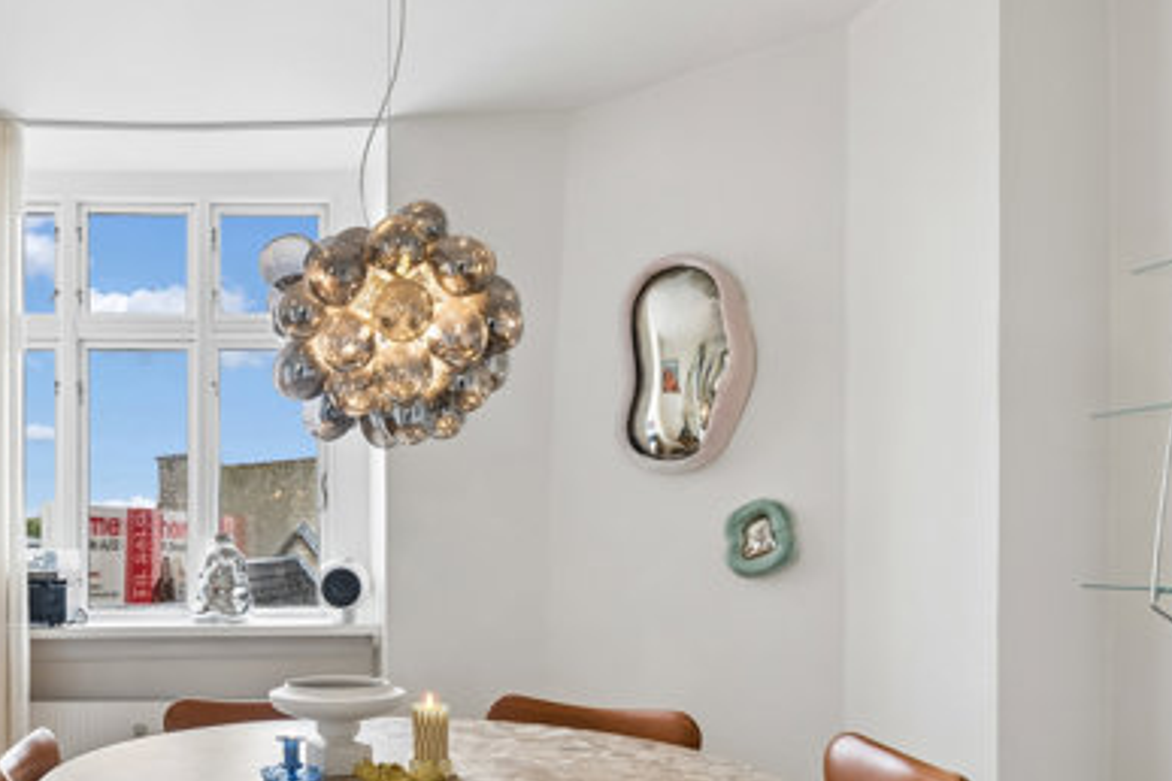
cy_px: 574
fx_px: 1009
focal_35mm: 31
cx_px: 273
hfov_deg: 56.8
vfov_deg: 41.2
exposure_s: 1/25
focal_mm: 15
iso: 250
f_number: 8
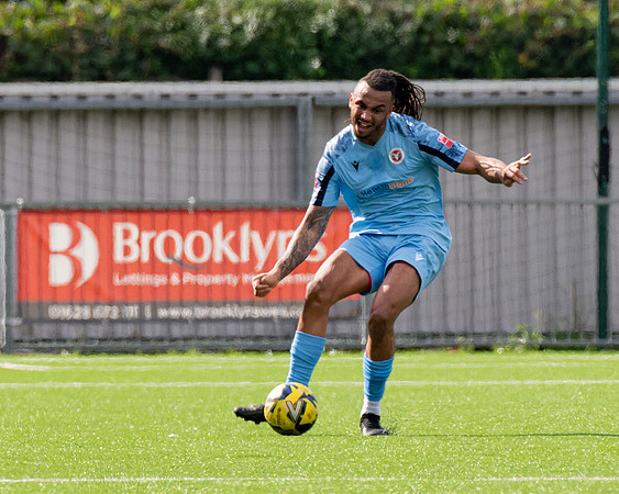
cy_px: 316
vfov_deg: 1.8
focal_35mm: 858
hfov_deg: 2.3
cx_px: 313
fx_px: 15718
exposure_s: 1/2000
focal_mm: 280
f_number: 5
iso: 400
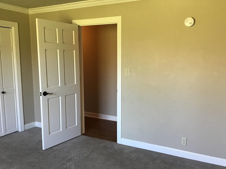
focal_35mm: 33
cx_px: 119
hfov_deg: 55.3
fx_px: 215
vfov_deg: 42.9
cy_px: 88
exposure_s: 1/30
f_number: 2.4
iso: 80
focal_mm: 3.3
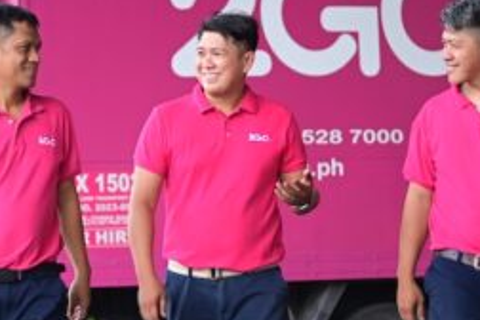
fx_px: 1853
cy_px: 190
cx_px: 208
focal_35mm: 139
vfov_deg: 9.9
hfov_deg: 14.8
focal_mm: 50
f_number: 1.4
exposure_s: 1/2000
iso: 640
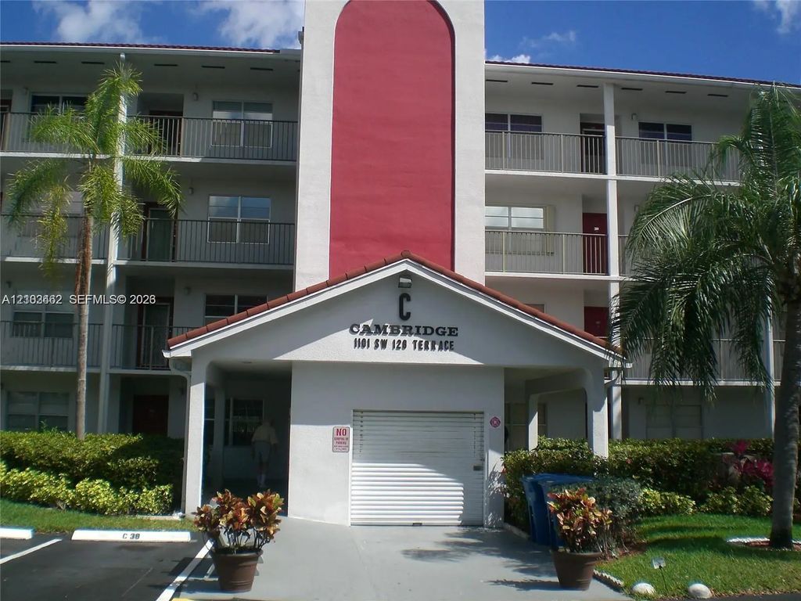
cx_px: 400
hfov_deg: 49.0
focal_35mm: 38
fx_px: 879
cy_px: 300
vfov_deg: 37.7
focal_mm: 6.3
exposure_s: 1/640
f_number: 4.4
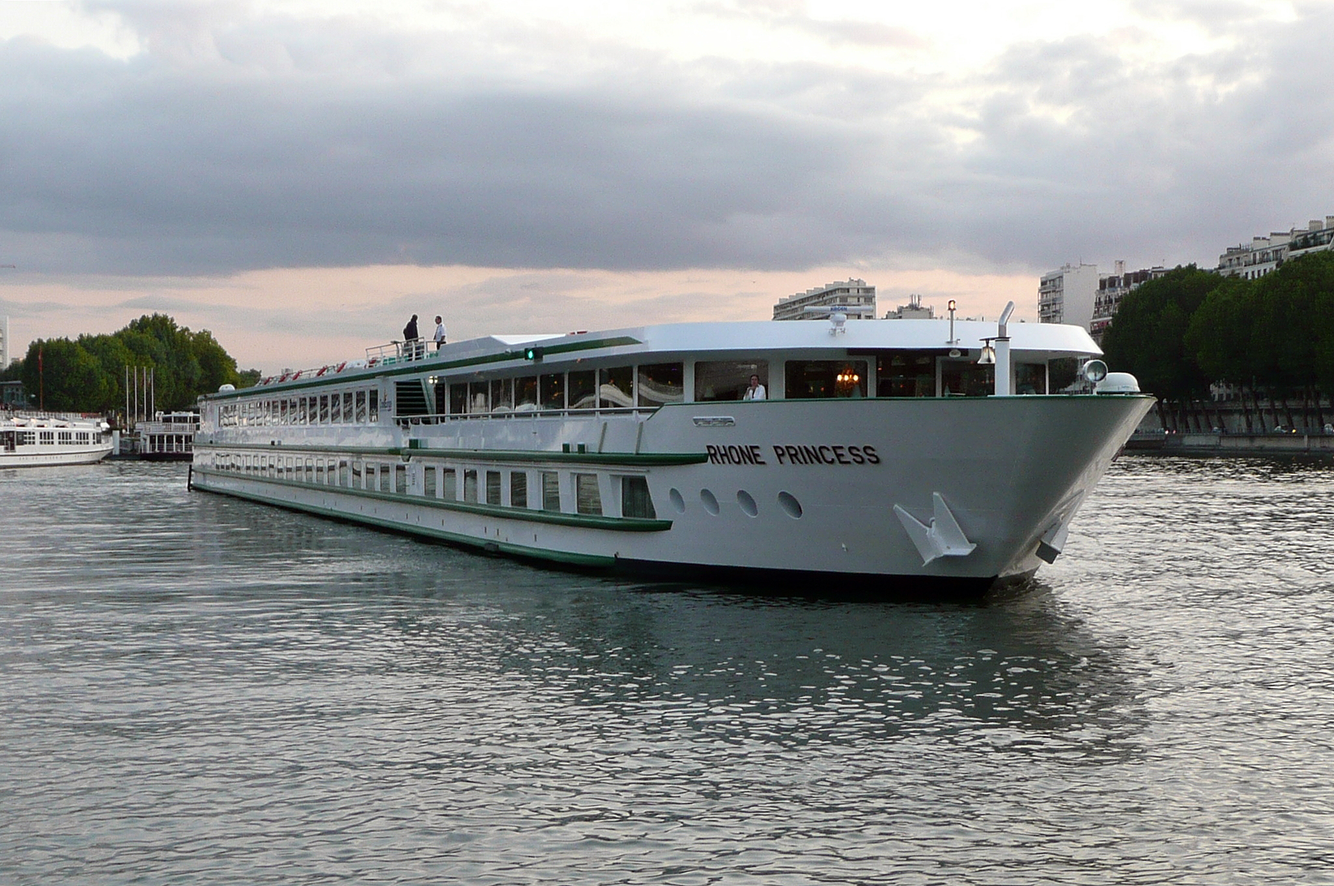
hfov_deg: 30.1
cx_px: 667
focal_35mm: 67
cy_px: 443
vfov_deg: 20.3
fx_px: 2480
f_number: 4.1
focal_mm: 7.3
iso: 100
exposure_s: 1/50
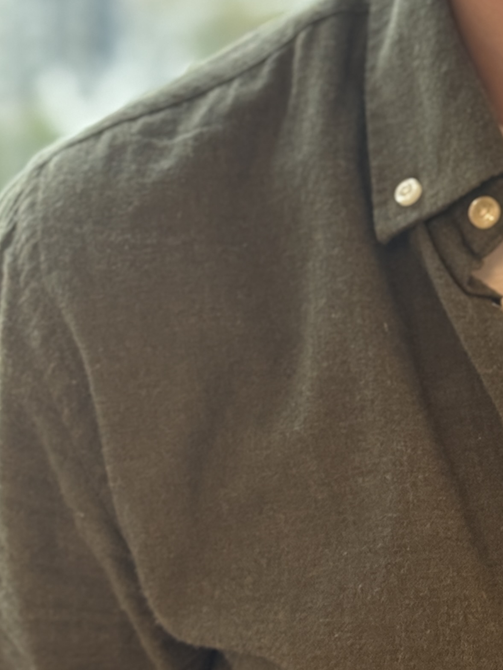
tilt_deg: -4.0
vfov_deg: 15.5
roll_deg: +1.1
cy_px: -127
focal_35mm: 123
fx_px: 2383
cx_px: 618
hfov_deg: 11.8
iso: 100
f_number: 1.78
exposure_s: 1/260
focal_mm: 6.76
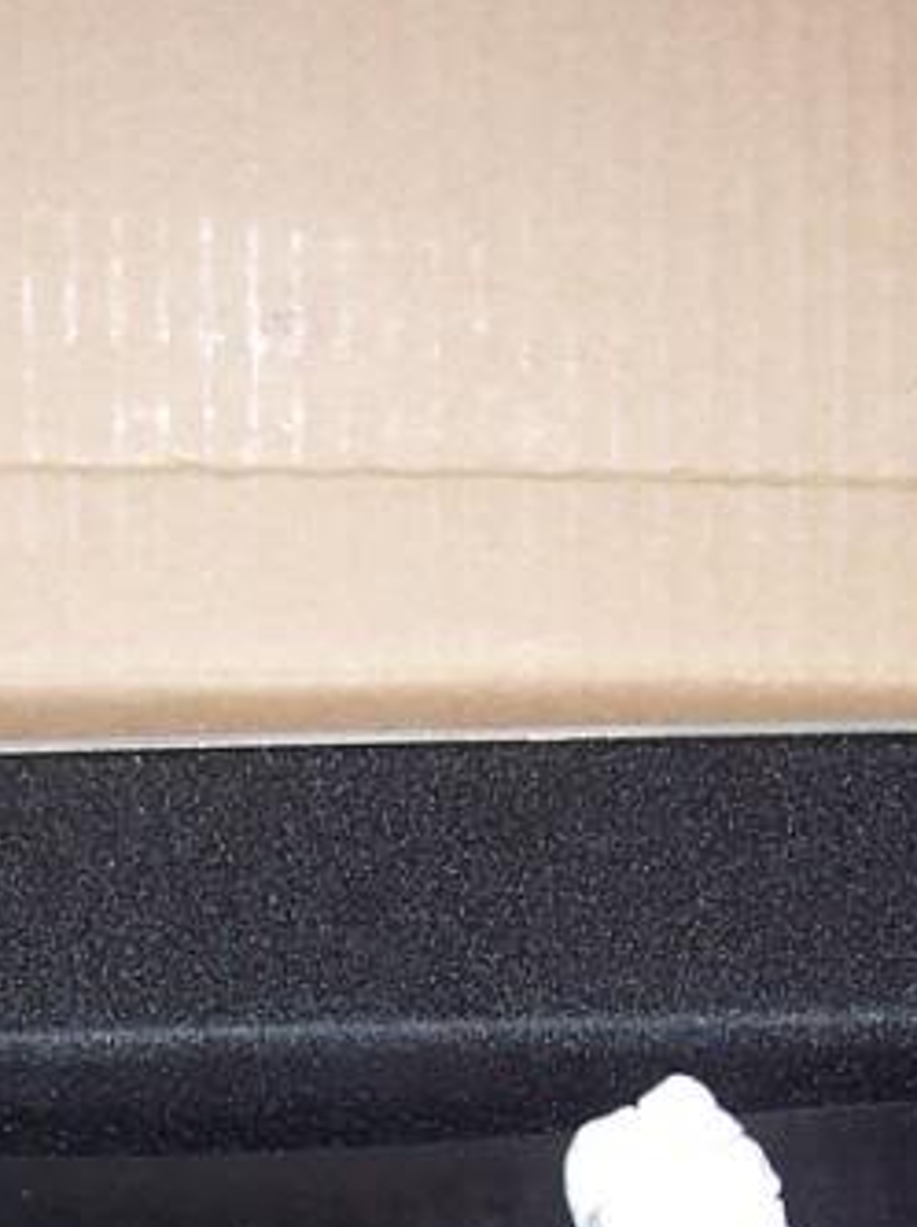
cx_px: 317
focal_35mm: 117
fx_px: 4141
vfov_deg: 16.4
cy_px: 1338
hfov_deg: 12.6
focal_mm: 6.3
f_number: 2.8
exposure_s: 1/60
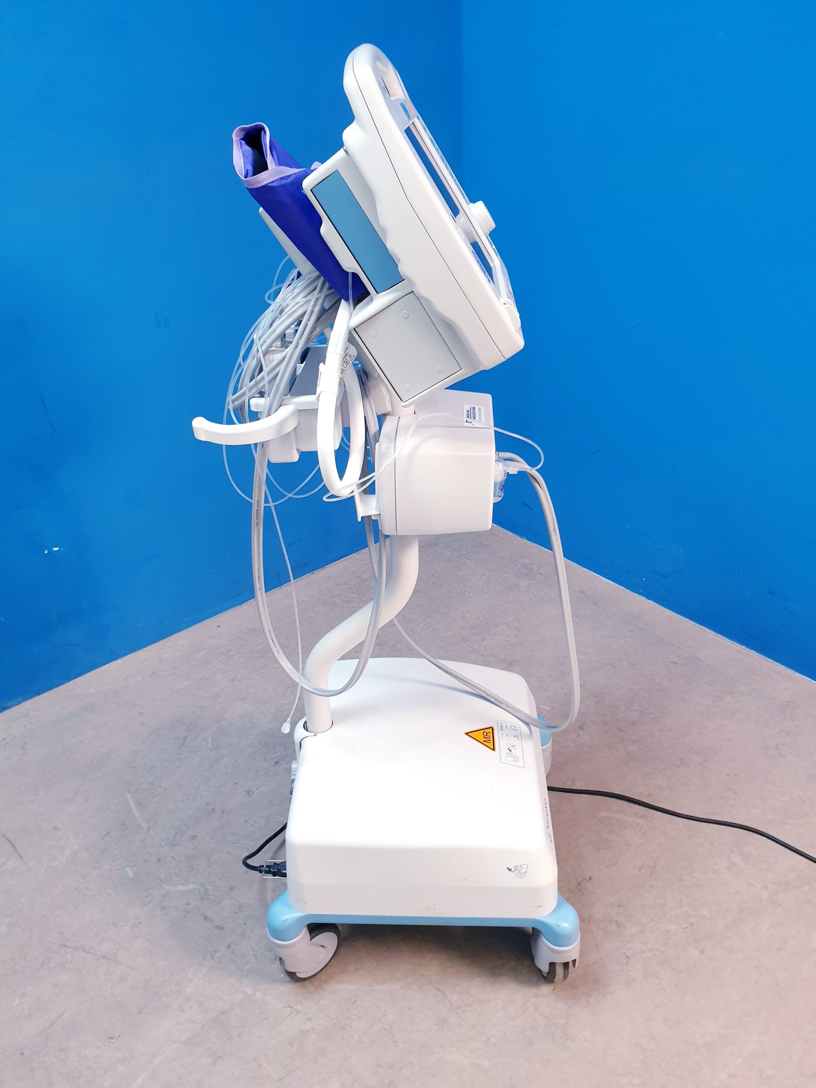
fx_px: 817
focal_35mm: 26
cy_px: 544
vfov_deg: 67.3
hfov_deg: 53.1
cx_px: 408
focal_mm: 4.3
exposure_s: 1/50
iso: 200
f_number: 2.4
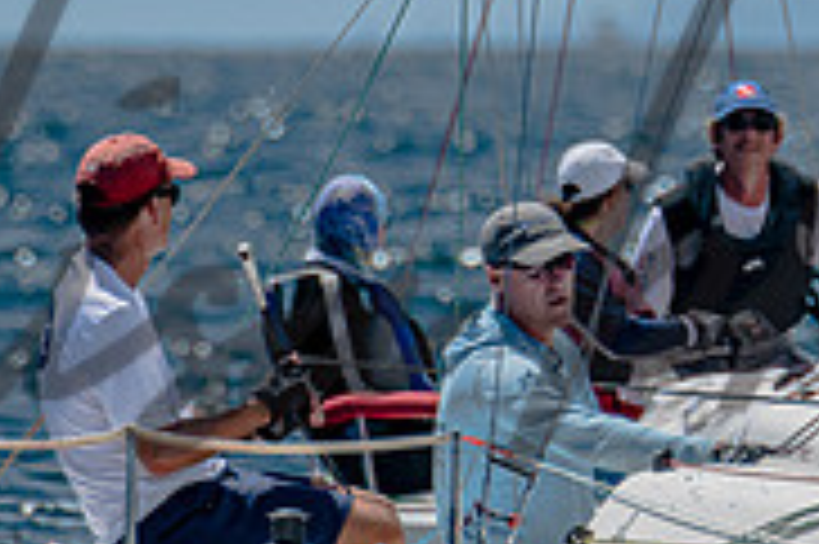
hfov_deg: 1.0
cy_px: 219
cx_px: 801
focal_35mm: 2065
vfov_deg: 0.7
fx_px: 46935
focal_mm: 400
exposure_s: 1/2000
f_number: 5.6
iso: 200
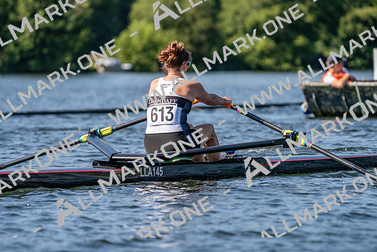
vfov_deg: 4.2
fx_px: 3415
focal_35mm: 326
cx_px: 188
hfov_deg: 6.3
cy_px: 126
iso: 320
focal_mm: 326
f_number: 6.3
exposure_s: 1/1600
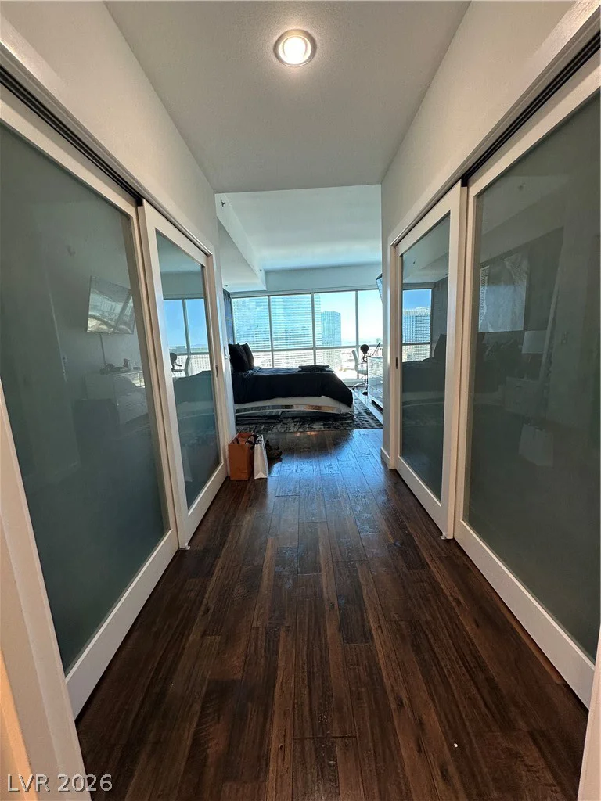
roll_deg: +3.0
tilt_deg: -9.1
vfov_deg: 102.1
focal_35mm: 14
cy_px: 400
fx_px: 324
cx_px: 300
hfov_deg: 85.7
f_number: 2.2
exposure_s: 1/120
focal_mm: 2.22
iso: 100
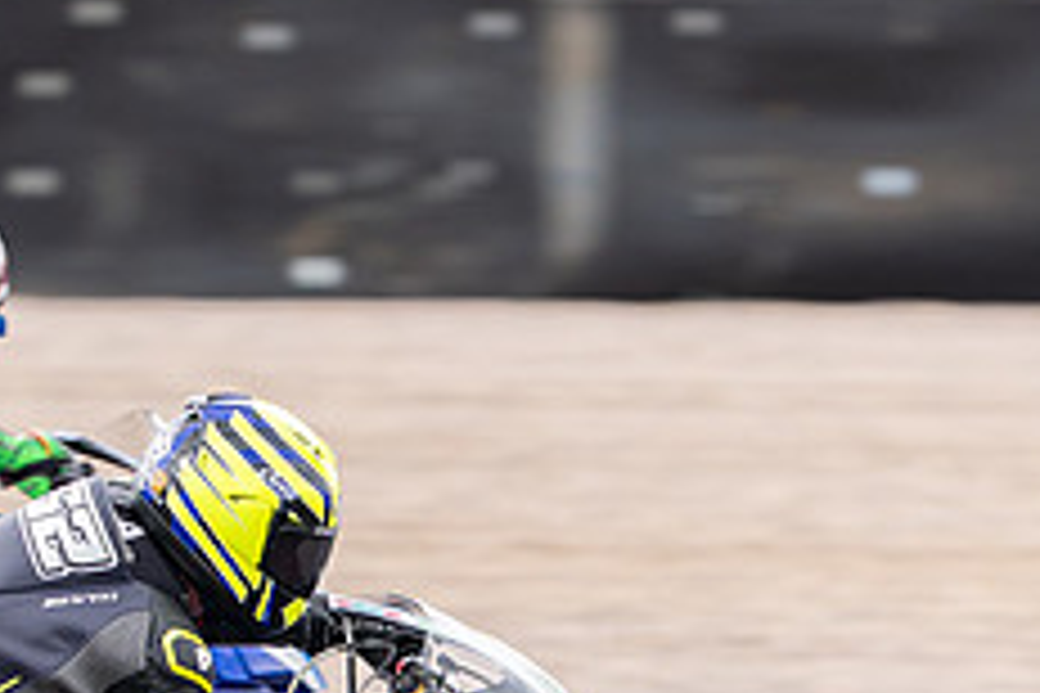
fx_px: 36744
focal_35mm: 1272
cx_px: 491
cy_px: 789
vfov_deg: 1.1
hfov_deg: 1.6
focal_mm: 400
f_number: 5
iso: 400
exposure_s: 1/400
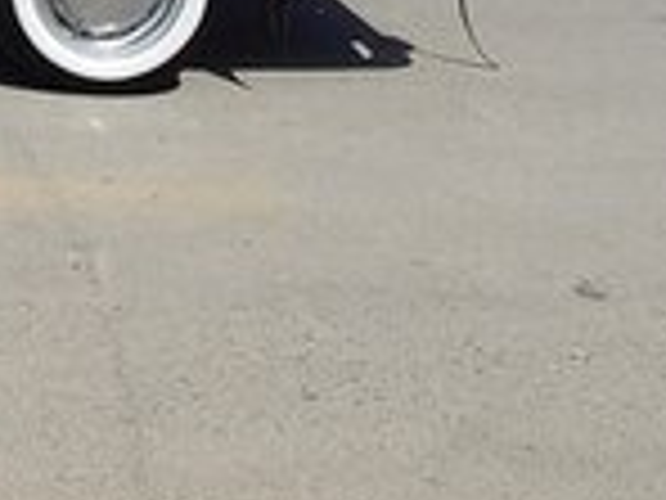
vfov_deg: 10.1
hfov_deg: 13.5
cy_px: -417
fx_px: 2655
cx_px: -338
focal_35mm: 138
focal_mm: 3.3
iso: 40
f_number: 2.2
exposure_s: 1/2368
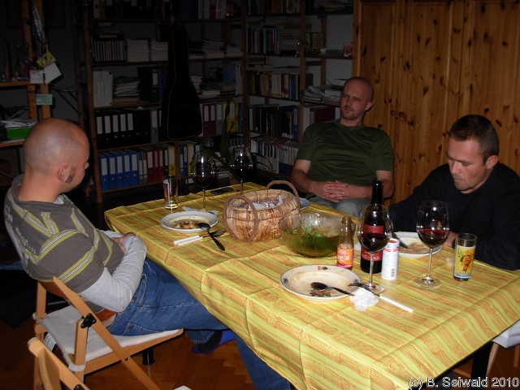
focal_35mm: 38
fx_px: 571
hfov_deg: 49.0
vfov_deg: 37.7
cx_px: 260
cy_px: 195
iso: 112
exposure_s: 1/45.2
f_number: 2.9
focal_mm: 6.3
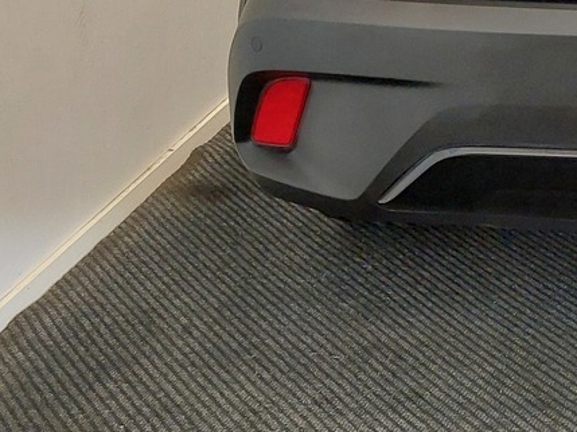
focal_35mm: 84
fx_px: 1399
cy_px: -161
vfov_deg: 16.4
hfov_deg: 20.8
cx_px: 784
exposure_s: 1/50
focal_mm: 5.23
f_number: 1.8
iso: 400
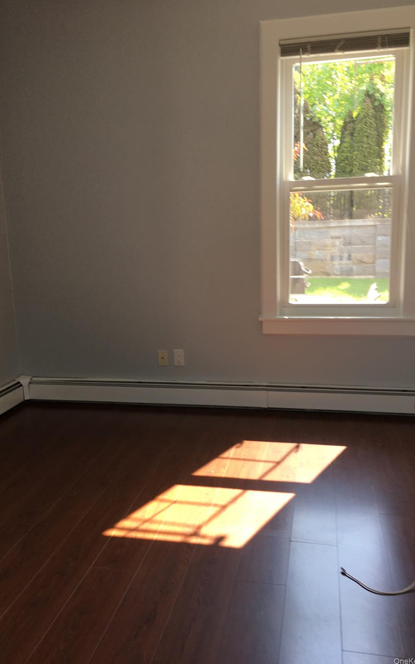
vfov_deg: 61.2
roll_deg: +2.6
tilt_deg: -9.8
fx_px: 561
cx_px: 193
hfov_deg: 40.6
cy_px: 332
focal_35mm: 31
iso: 25
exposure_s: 1/60
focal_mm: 4.15
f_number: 2.2
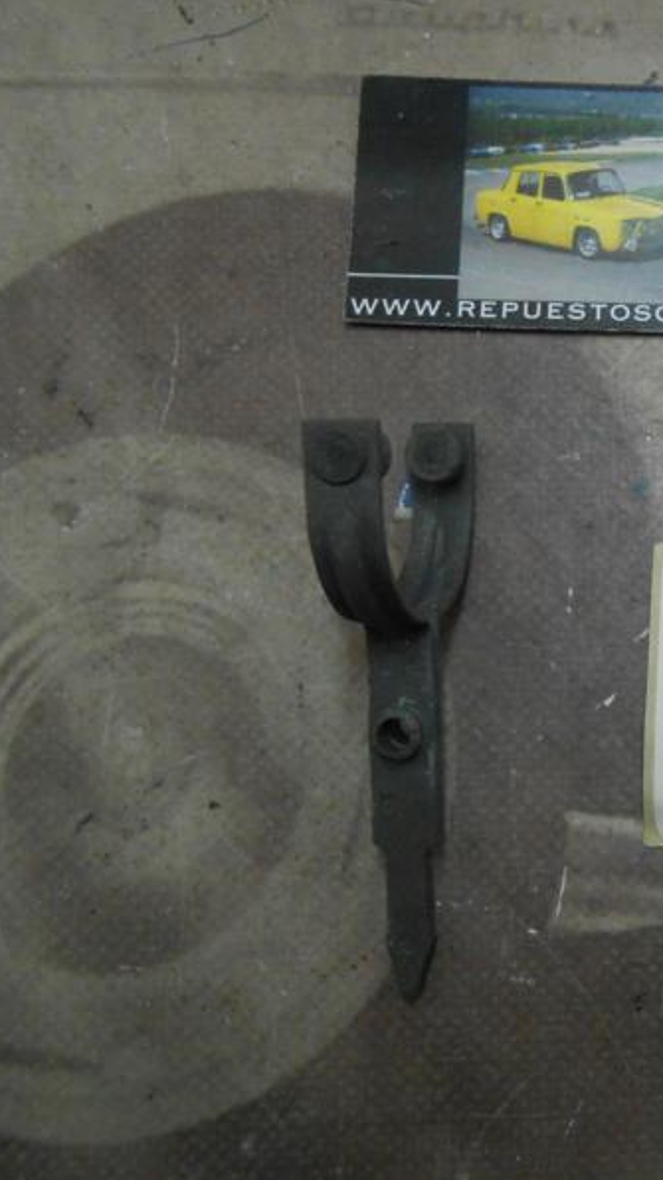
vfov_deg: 52.8
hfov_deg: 28.2
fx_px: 1188
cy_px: 592
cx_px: 738
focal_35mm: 38
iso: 320
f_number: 3.5
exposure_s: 1/30
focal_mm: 4.6
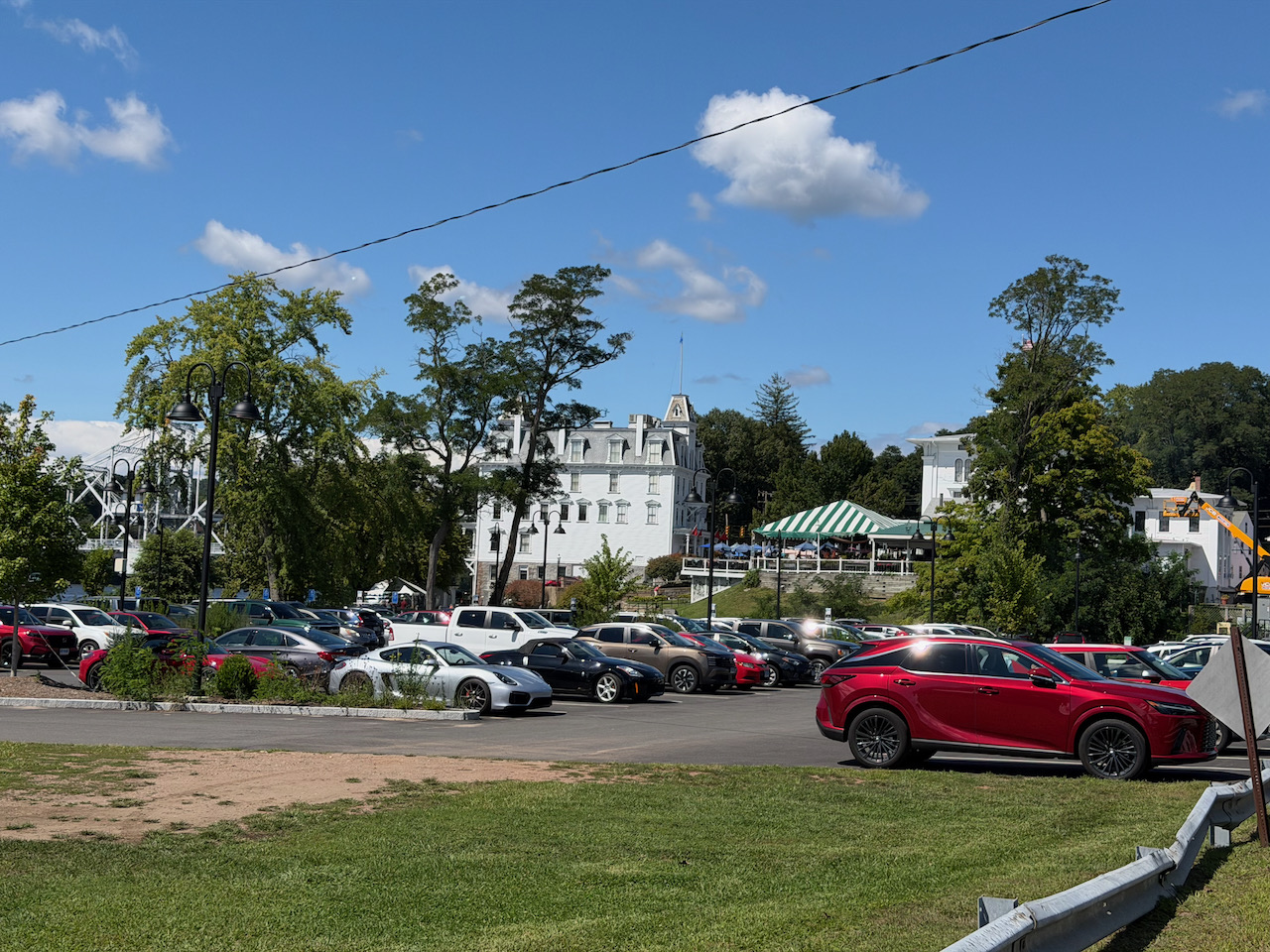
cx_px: 635
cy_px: 476
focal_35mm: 48
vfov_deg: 30.3
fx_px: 1761
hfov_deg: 39.7
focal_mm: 6.76
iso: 64
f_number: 1.78
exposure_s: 1/6536
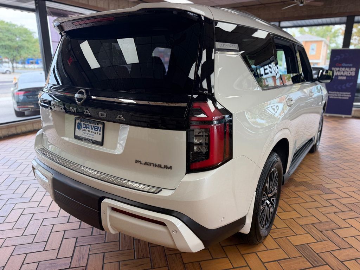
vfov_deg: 56.8
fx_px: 250
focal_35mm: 24
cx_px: 180
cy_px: 135
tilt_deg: -15.9
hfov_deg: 71.6
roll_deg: +0.2
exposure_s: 1/176
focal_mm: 6.76
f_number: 1.78
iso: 80
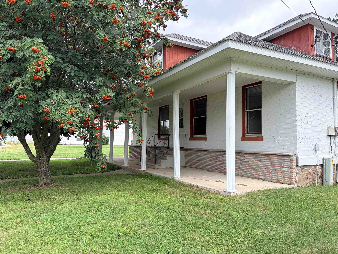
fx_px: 254
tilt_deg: +3.7
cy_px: 127
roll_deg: +0.0
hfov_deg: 67.3
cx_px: 169
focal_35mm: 26
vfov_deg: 53.1
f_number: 1.6
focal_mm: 5.96
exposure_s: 1/987
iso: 64
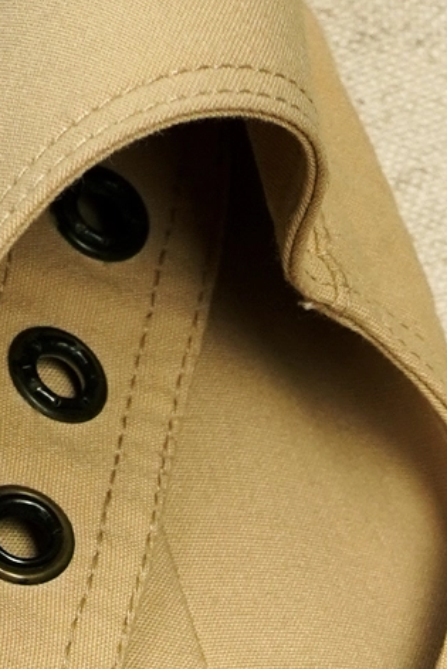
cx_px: 490
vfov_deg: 6.7
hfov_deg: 4.7
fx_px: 5453
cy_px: 1457
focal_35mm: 293
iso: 400
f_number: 5.6
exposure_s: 1/80
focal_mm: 32
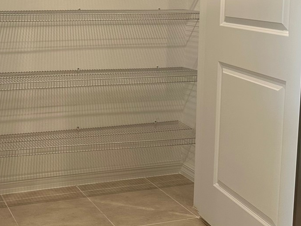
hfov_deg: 33.0
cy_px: 24
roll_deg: -1.2
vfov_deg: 25.3
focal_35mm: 56
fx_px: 487
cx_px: 45
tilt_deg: -4.3
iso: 125
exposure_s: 1/120
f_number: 1.78
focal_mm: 6.86
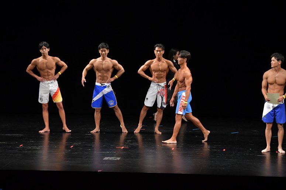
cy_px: 95
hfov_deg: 12.2
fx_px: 1334
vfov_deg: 8.2
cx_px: 143
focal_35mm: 168
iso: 3200
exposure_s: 1/400
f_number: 5.6
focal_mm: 112
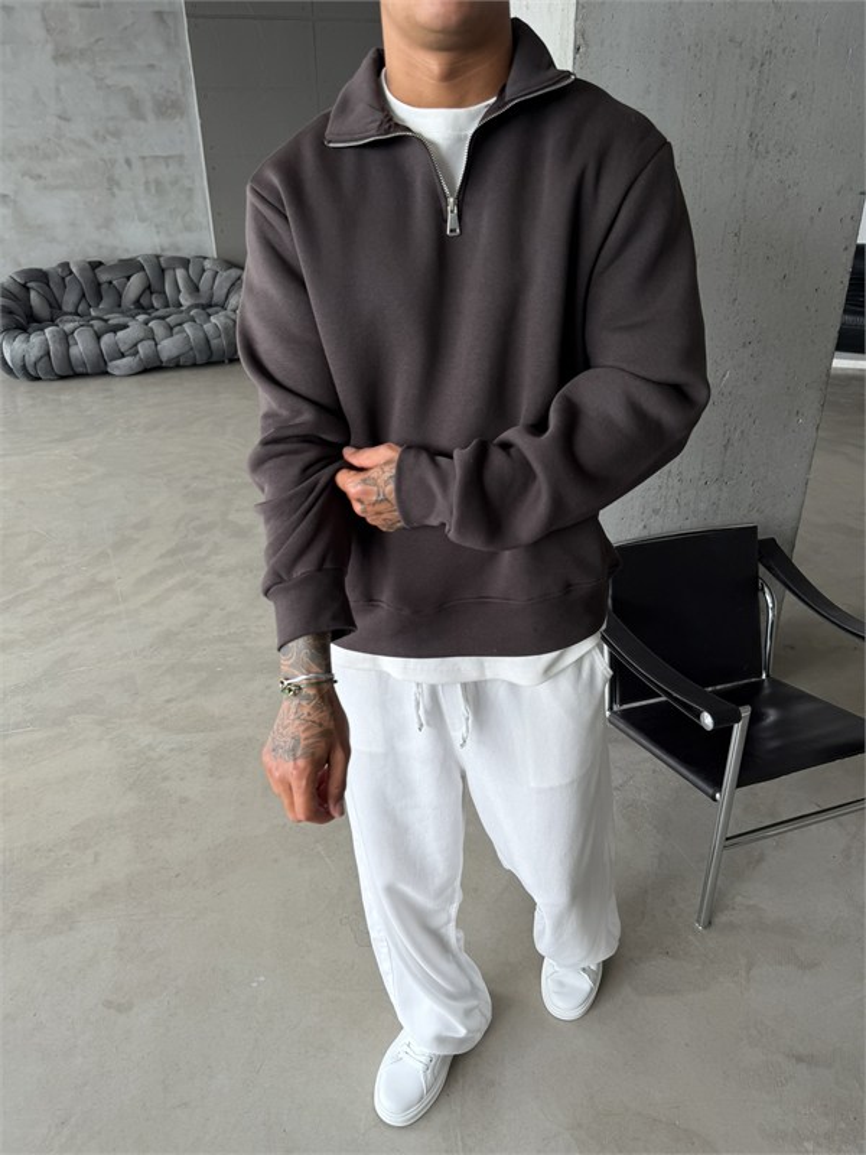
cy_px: 578
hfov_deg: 56.8
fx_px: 801
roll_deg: +0.9
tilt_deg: -26.6
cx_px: 433
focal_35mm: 24
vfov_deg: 71.6
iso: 50
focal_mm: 6.76
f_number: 1.78
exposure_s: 1/121
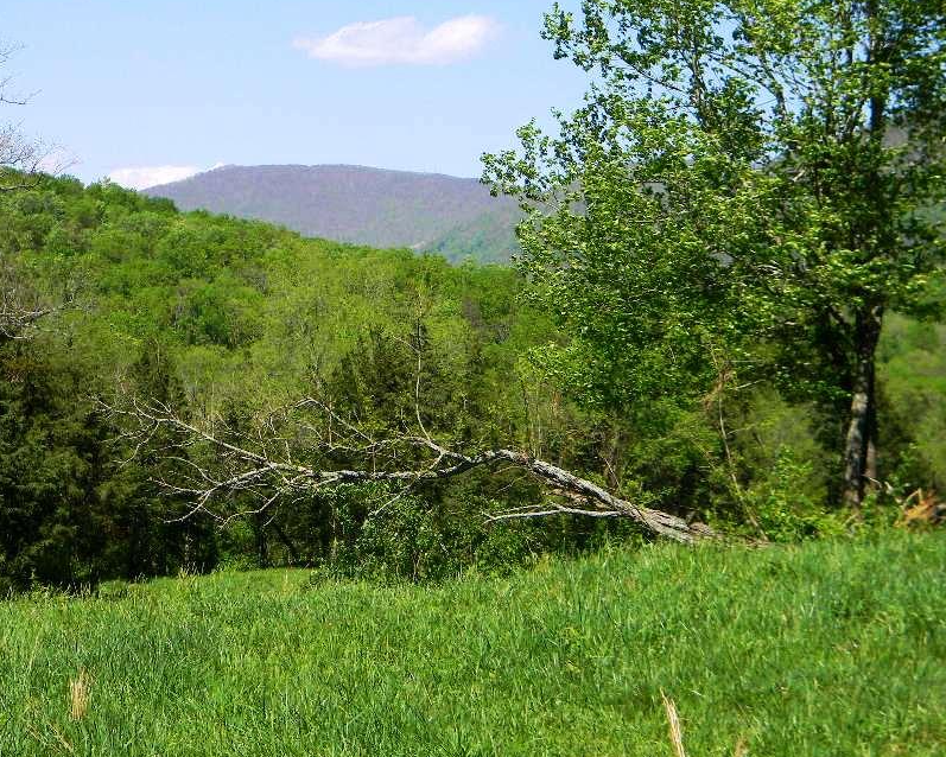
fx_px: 2352
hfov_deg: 22.7
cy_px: 344
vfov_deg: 18.3
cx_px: 395
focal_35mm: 84
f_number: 4.3
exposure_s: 1/597
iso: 80
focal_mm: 12.2
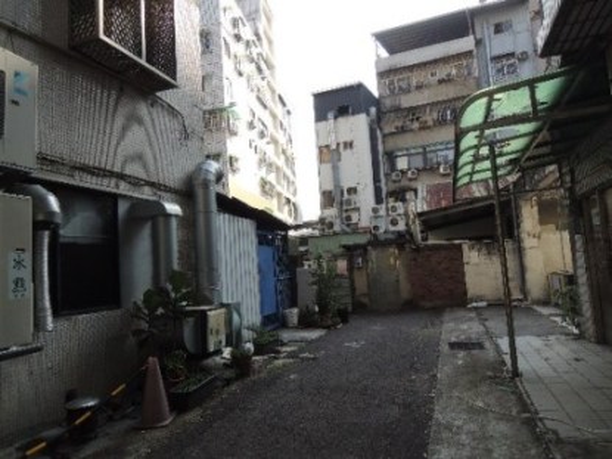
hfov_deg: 71.6
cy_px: 230
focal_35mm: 24
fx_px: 424
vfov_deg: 56.8
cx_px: 306
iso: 100
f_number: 2.8
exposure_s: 1/640
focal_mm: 4.3
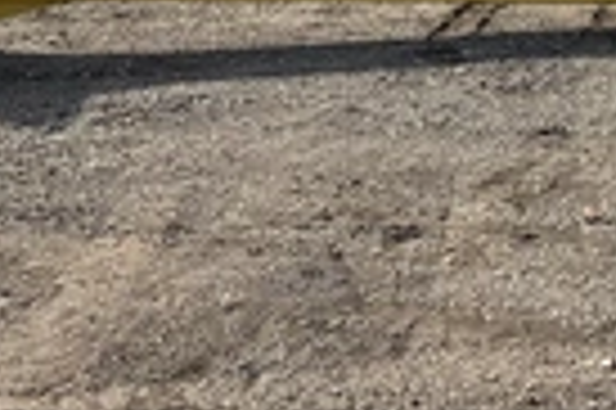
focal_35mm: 88
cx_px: 620
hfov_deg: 22.2
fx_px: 1504
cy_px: 9
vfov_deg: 15.2
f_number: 1.8
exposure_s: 1/912
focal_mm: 3
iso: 25
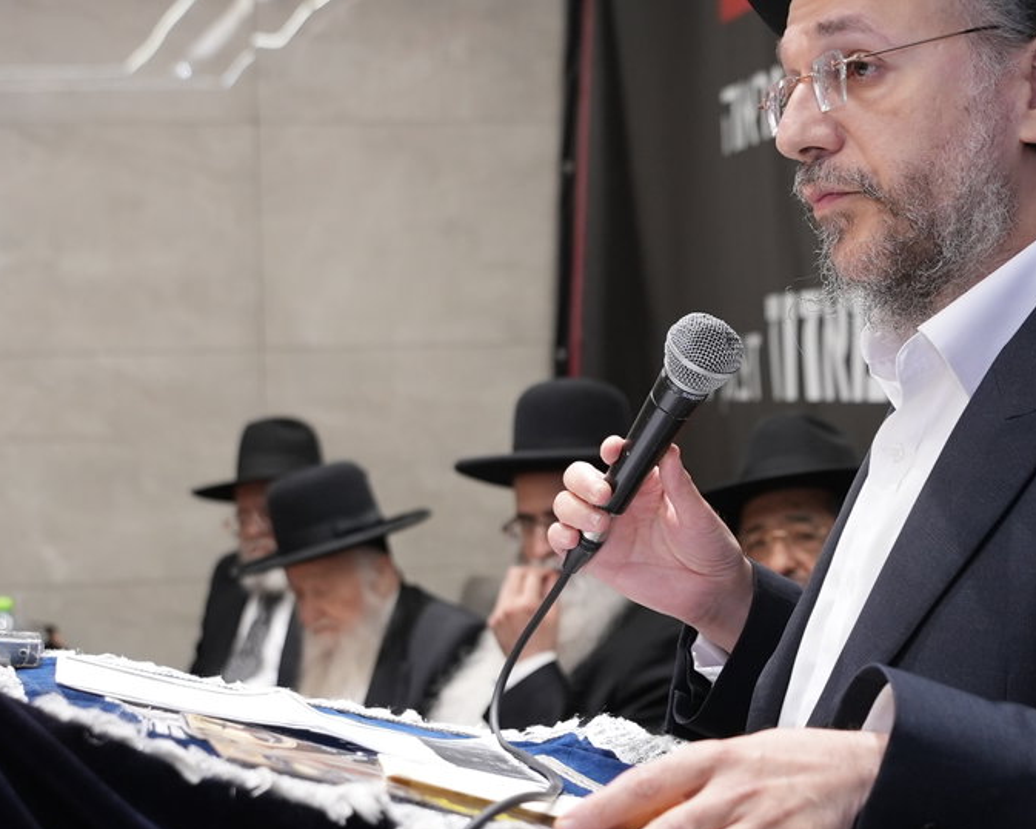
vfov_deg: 18.7
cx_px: 570
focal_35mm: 82
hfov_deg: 23.3
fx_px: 2515
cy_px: 399
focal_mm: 42
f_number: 4
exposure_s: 1/200
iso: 2000
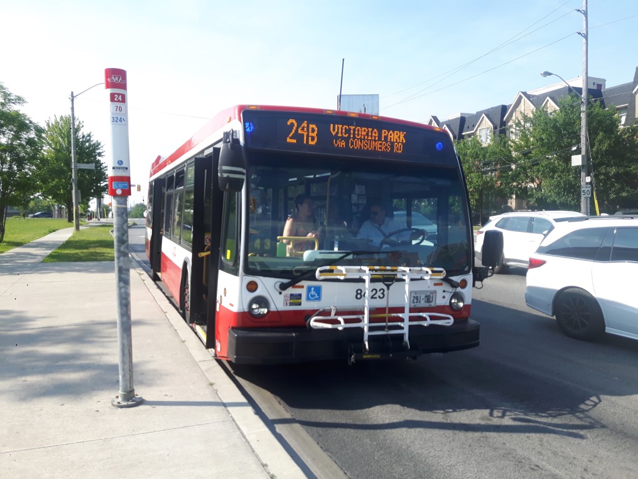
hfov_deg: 58.4
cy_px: 240
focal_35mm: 31
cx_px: 319
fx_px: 571
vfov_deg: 45.4
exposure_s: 1/701
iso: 40
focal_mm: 3.7
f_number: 1.9
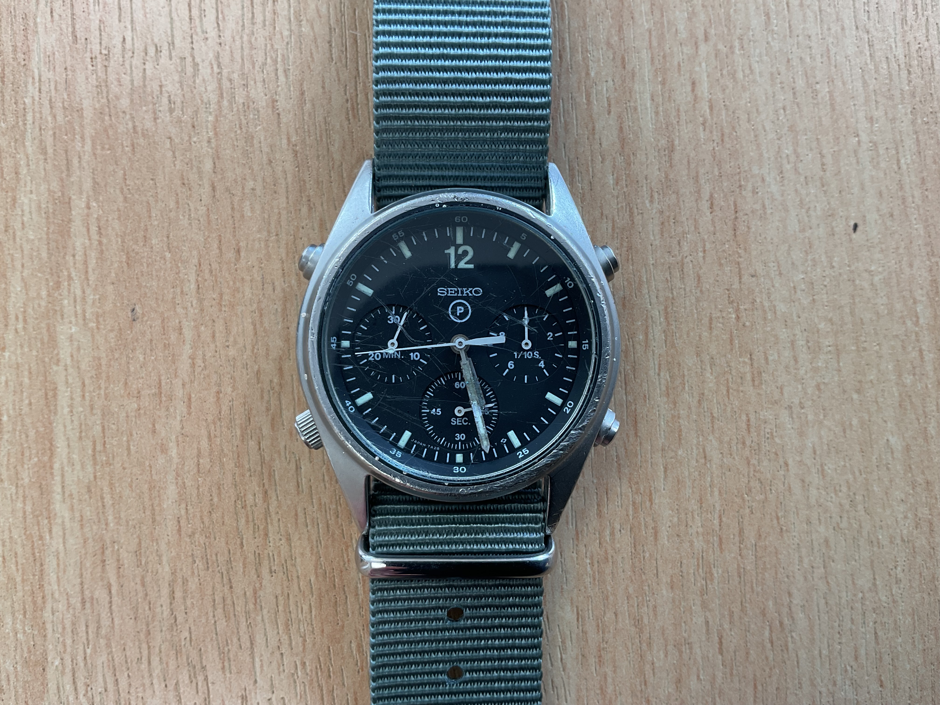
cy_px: 352
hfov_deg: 61.7
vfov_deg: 48.2
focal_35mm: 29
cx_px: 470
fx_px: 787
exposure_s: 1/120
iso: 25
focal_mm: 3
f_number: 1.8
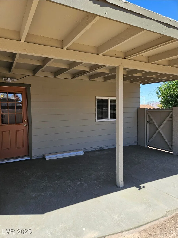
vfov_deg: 73.9
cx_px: 89
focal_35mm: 23
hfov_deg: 58.9
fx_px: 158
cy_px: 119
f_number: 1.8
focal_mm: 5.4
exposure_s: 1/2000
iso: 64
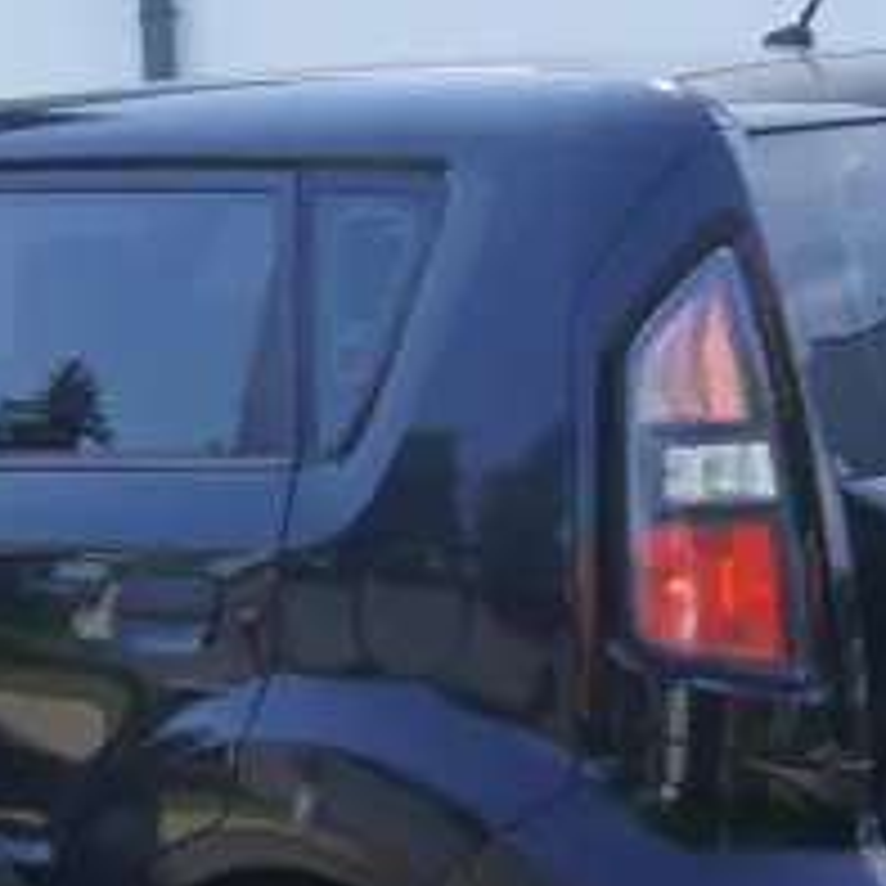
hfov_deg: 19.0
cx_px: 265
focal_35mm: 91
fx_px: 2635
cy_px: 661
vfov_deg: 19.0
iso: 100
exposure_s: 1/50
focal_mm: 22
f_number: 8
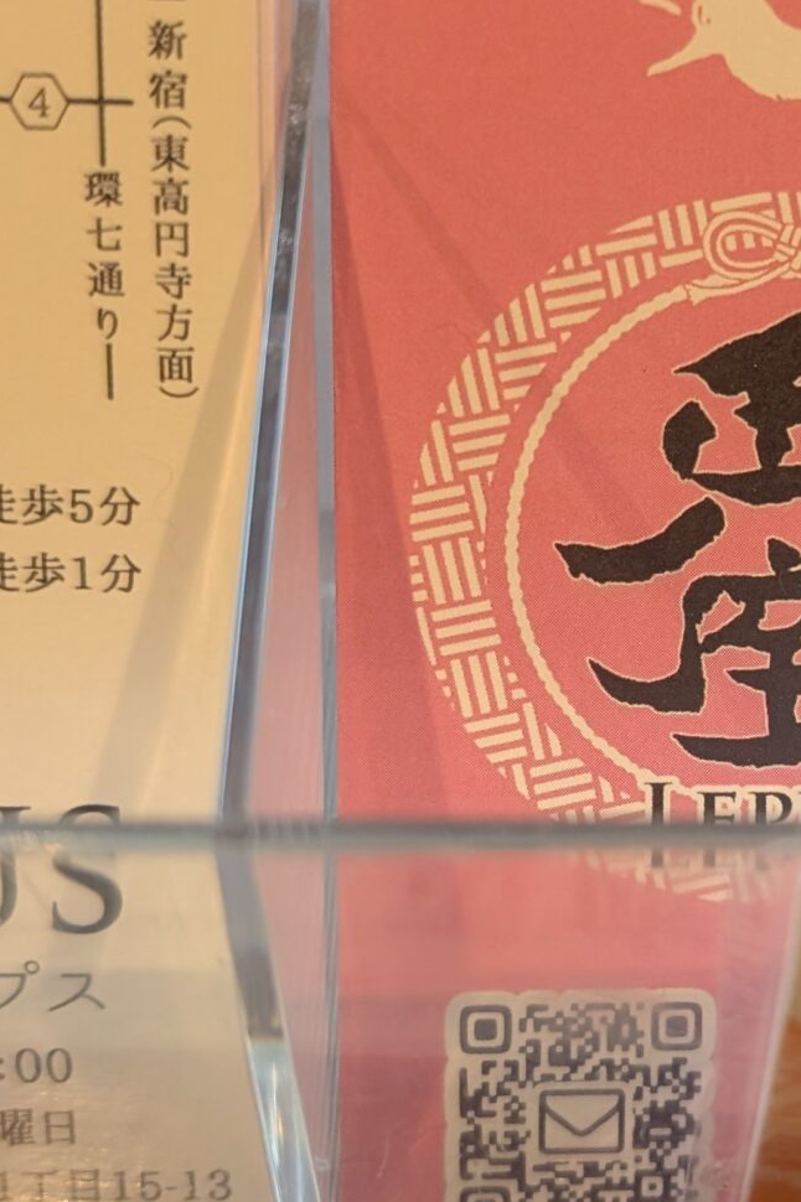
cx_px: 792
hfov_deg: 20.0
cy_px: 633
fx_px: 2204
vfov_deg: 30.5
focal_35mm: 66
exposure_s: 1/206
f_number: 1.68
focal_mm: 6.9
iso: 671
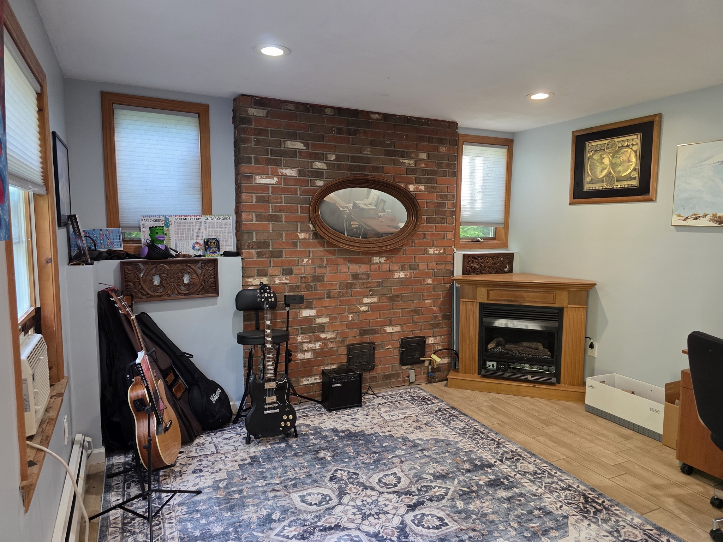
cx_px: 362
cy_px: 271
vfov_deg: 58.9
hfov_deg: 73.9
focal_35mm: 23
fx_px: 480
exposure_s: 1/120
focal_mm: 6.3
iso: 320
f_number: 1.7
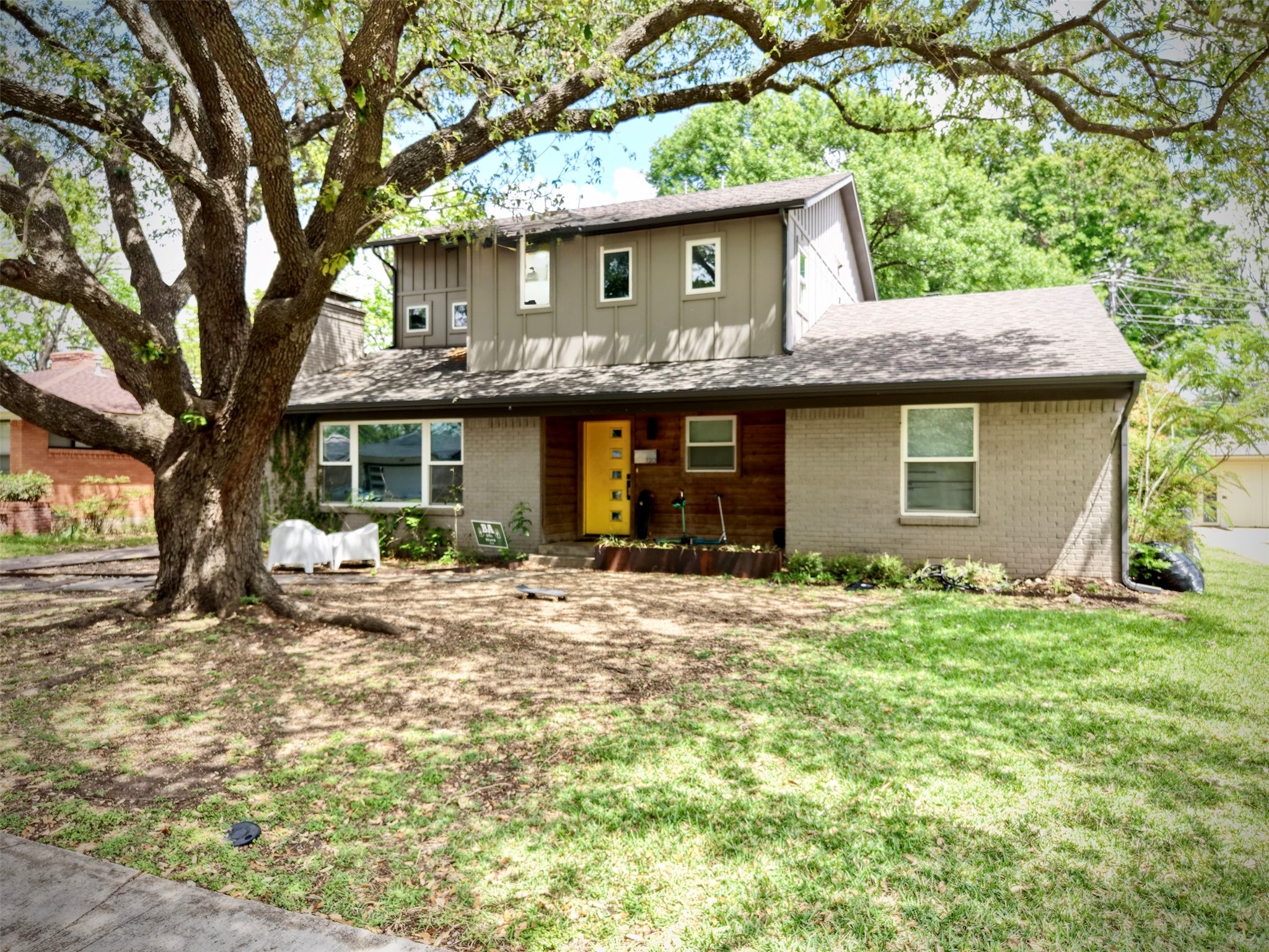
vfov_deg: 56.8
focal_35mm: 24
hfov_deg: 71.6
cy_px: 476
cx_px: 634
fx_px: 880
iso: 200
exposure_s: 1/90
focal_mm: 8.67
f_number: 1.8
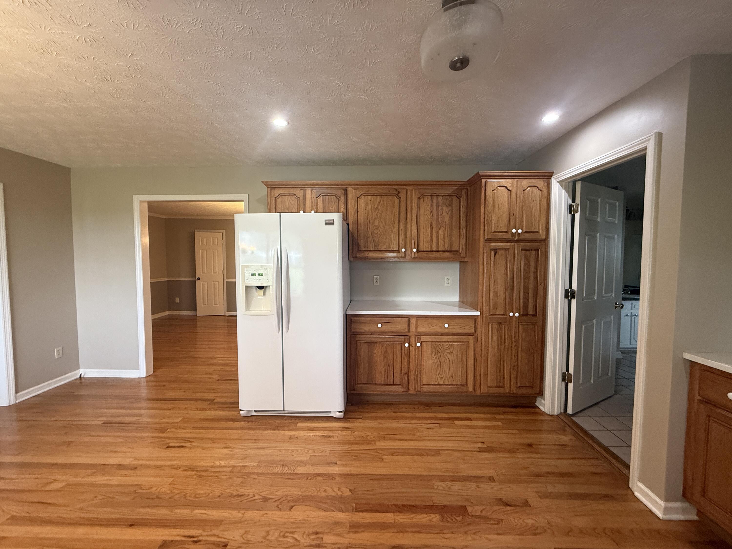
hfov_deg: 102.1
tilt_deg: -2.0
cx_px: 366
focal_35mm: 14
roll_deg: -0.2
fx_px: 296
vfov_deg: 85.7
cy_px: 274
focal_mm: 2.22
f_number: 2.2
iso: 250
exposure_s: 1/60
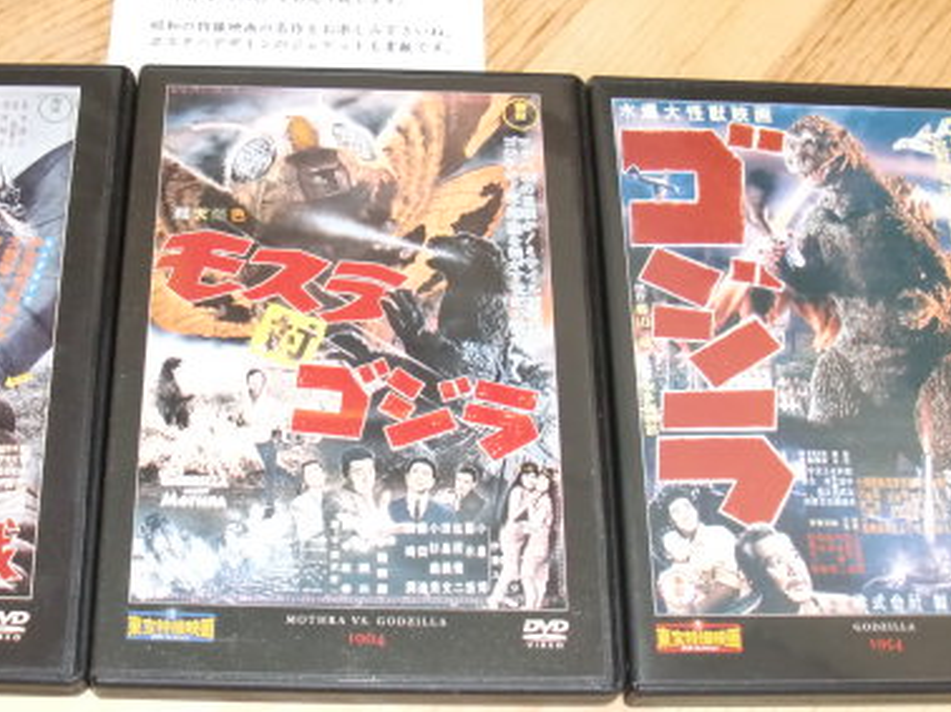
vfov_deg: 24.0
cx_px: 342
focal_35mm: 61
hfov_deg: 31.5
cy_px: 317
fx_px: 1675
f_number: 2.8
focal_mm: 6.3
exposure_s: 1/30
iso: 400
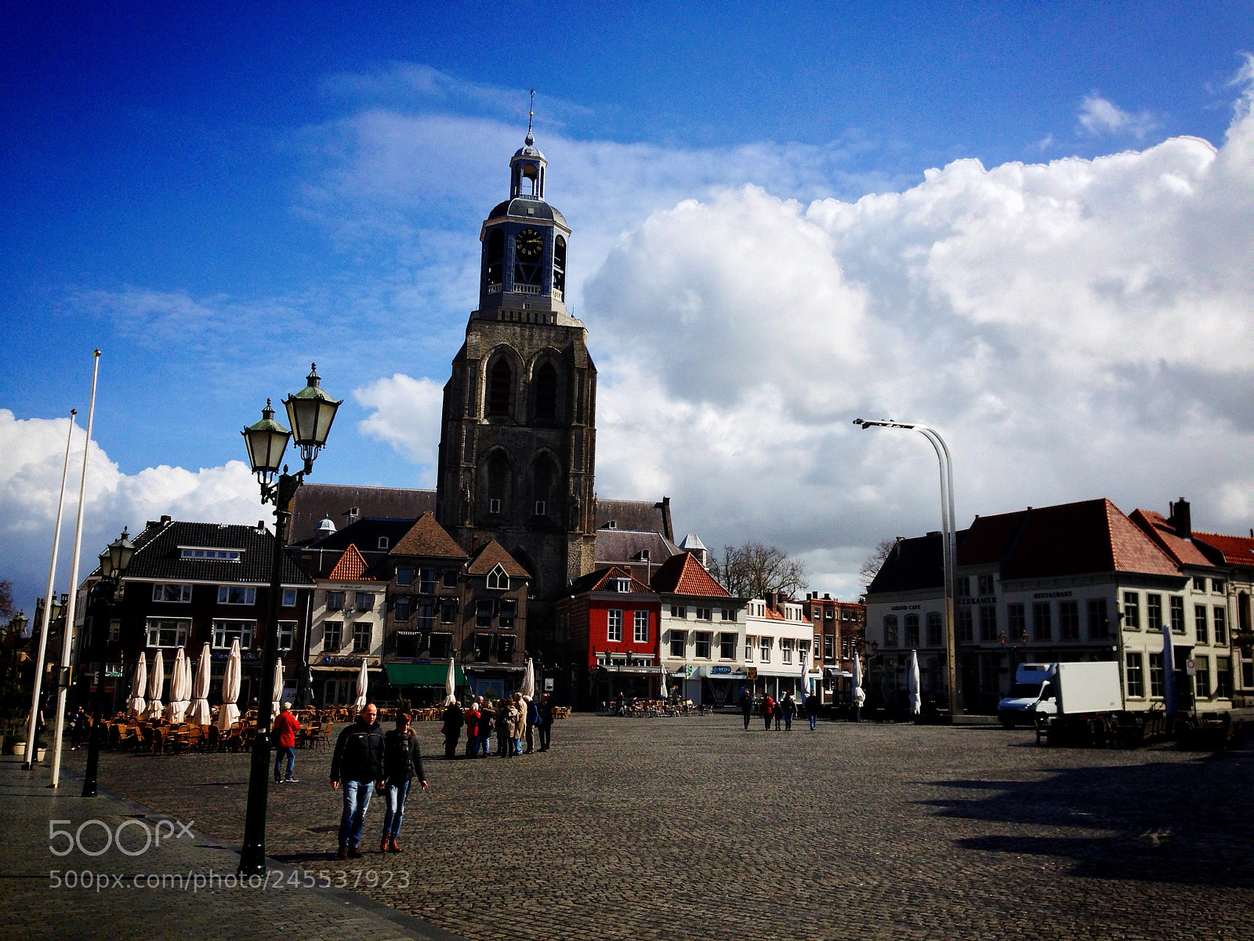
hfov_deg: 55.4
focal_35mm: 33
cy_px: 470
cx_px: 627
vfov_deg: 42.9
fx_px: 1195
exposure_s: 1/2857
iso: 50
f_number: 2.4
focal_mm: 4.12
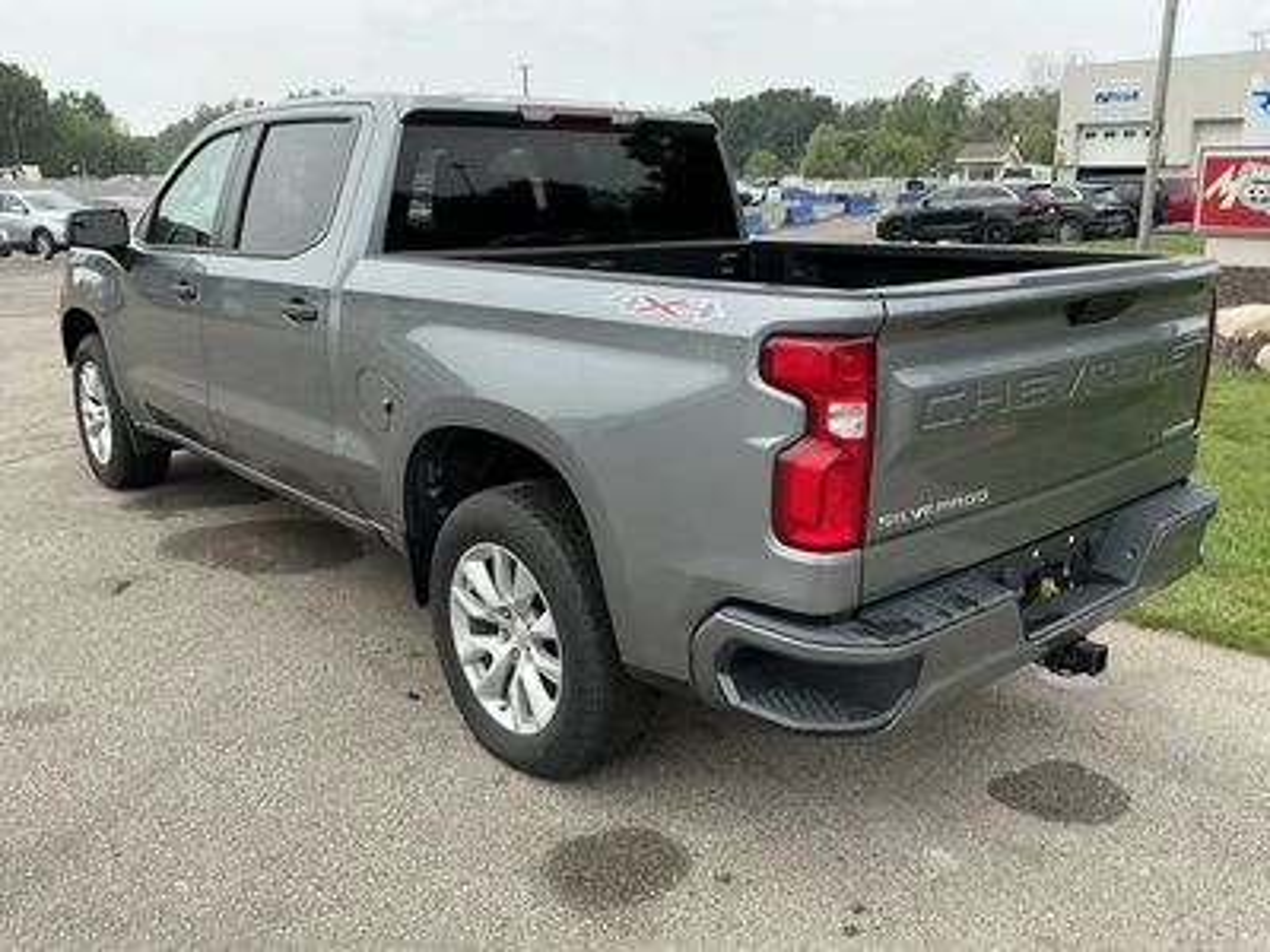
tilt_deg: -15.9
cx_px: 635
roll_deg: +0.6
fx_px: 1027
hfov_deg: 63.4
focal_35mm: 28
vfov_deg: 49.7
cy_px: 476
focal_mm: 3
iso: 25
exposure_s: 1/829
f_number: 1.8
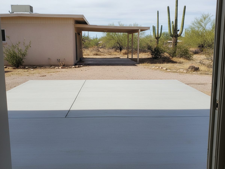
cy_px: 84
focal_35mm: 23
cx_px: 112
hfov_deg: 73.9
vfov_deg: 58.9
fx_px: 149
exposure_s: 1/1023
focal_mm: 6.4
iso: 1090
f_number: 1.8
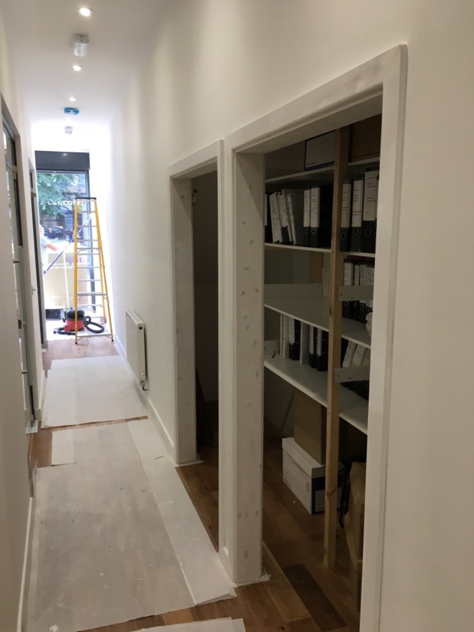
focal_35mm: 29
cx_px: 237
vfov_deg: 61.7
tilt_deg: -10.1
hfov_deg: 48.2
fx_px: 529
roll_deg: -0.3
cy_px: 316
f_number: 2.2
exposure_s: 1/33
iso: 32
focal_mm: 4.15
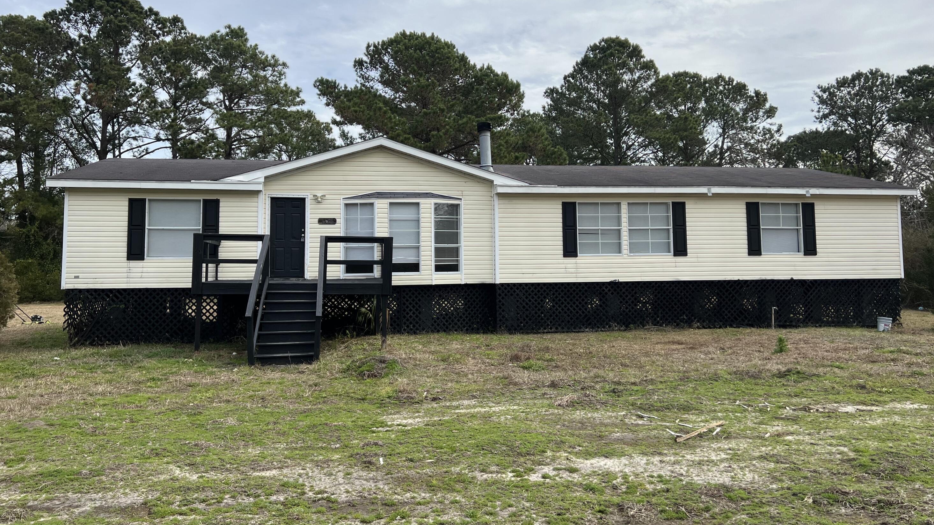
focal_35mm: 29
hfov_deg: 66.1
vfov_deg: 40.1
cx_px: 458
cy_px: 219
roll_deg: +1.1
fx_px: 718
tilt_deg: +4.7
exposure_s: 1/3571
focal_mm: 5.7
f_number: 1.5
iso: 50
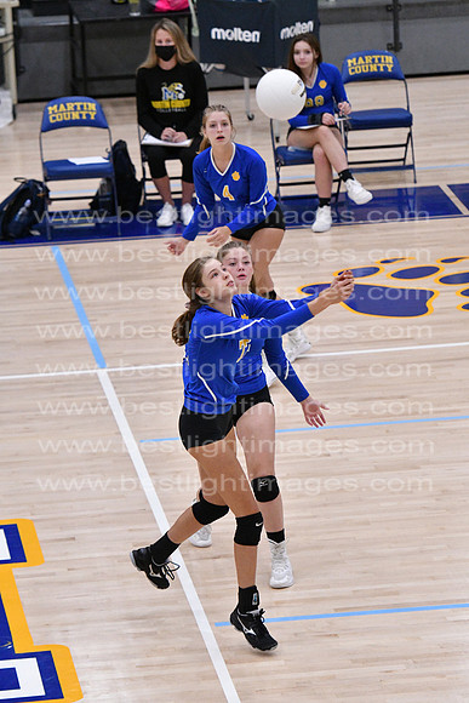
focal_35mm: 202
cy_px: 352
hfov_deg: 6.8
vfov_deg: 10.2
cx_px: 234
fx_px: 3955
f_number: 3.2
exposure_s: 1/1250
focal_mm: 135
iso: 6400
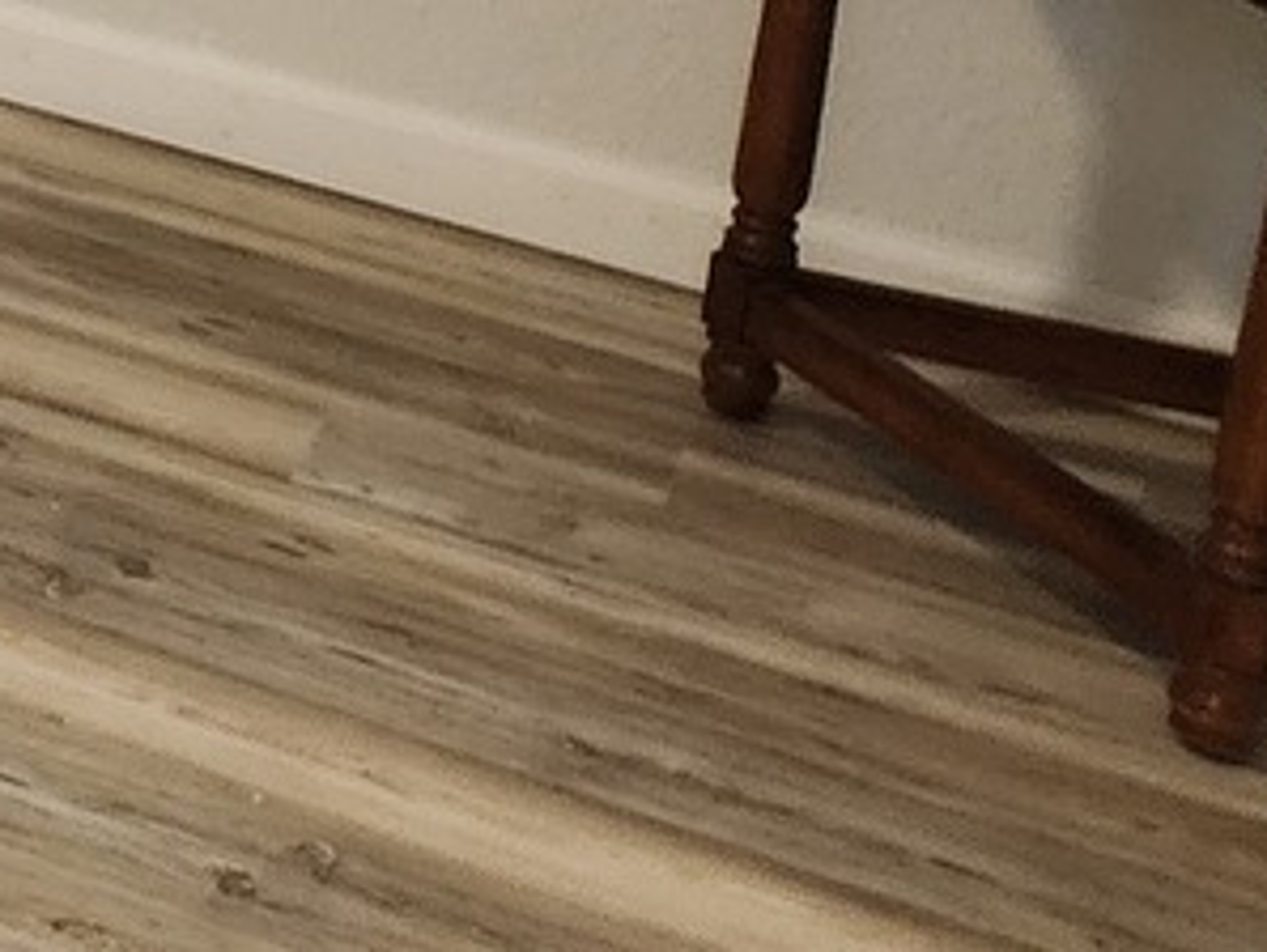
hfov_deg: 13.3
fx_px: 4066
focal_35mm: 111
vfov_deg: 11.9
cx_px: -1739
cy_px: -969
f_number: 1.8
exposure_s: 1/60
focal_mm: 6.4
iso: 800
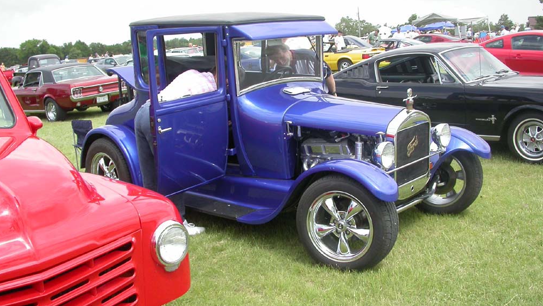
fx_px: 605
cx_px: 269
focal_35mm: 42
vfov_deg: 28.4
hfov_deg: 48.3
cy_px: 161
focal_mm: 7.85
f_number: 2.6
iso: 100
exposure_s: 1/1000
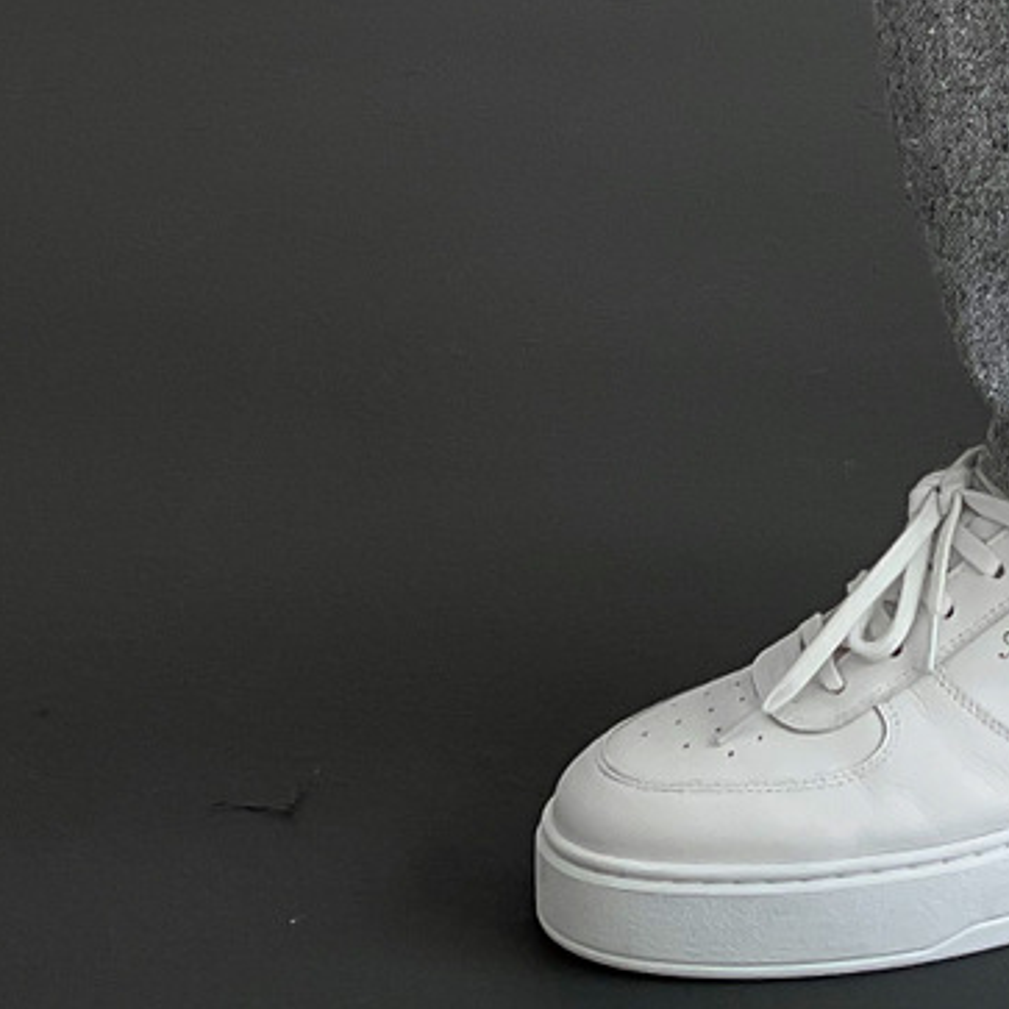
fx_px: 3726
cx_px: 1362
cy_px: -876
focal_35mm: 113
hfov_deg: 14.7
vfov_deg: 13.6
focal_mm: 3
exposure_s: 1/120
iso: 16
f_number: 1.8
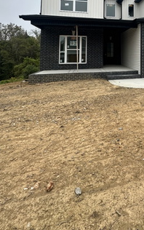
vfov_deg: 65.8
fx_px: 157
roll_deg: -0.6
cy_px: 45
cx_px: 127
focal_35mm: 25
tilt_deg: +3.5
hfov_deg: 45.2
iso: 40
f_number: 2.2
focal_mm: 2.22
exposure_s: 1/310
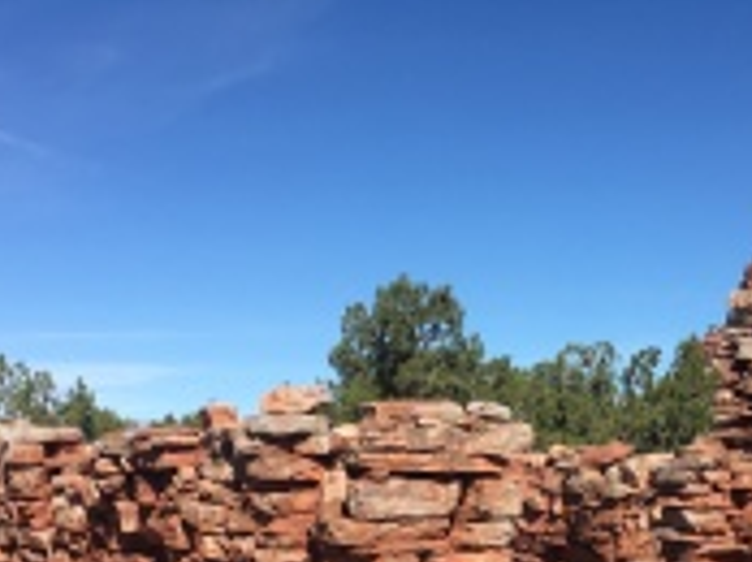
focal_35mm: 61
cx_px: 484
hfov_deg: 31.5
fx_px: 1323
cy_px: 588
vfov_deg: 22.8
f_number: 2.2
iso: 25
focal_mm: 4.15
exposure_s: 1/1603
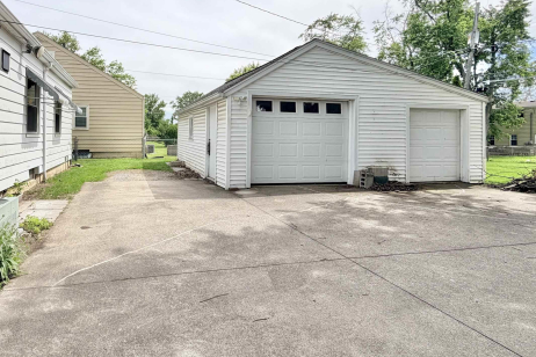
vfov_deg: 58.7
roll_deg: -0.4
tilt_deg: -0.6
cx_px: 185
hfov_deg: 78.9
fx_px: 313
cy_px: 133
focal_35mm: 21
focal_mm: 2.22
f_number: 2.2
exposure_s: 1/770
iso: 40
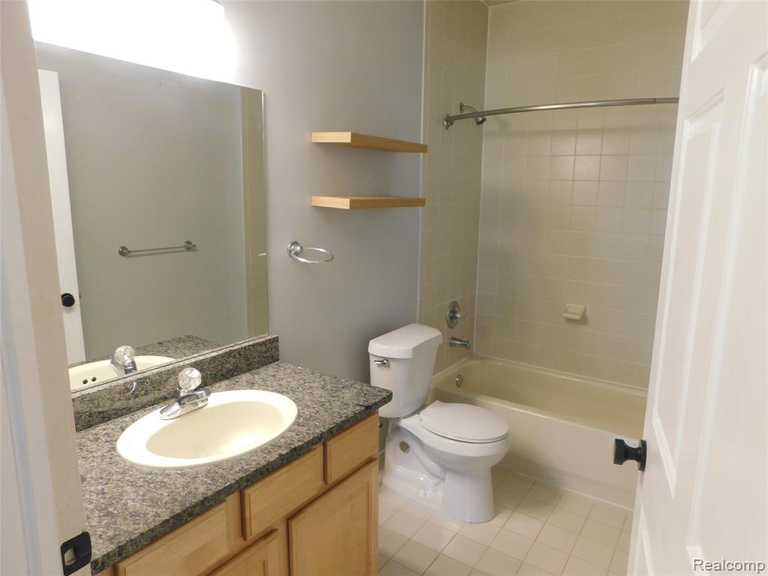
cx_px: 384
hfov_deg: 73.9
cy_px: 288
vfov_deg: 58.9
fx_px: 510
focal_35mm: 23
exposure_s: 1/30
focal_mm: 4
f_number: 3
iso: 220
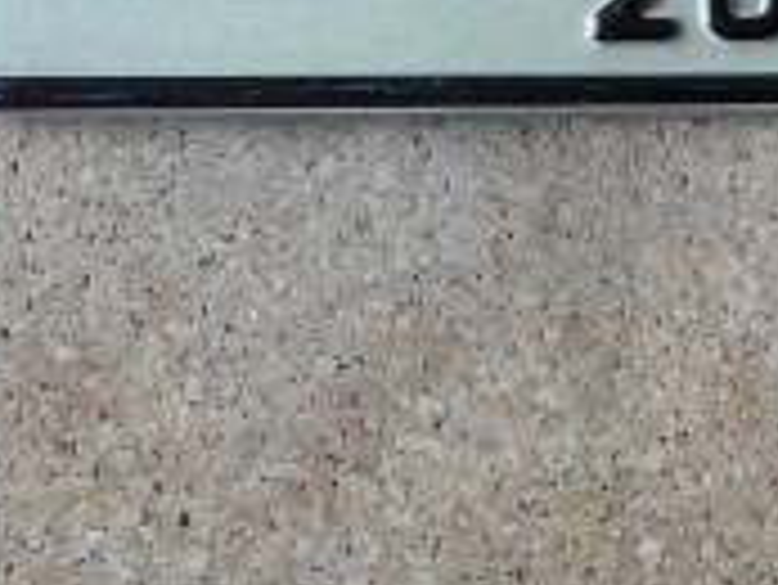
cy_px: -230
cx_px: 729
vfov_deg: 10.8
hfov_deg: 14.6
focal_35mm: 133
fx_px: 2991
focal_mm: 6.7
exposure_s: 1/15
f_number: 3.2
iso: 200
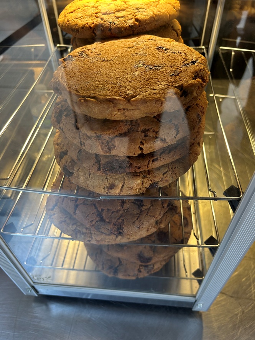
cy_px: 170
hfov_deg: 53.1
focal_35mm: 26
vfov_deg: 67.3
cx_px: 128
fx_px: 255
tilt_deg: -46.7
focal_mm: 5.7
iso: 125
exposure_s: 1/60
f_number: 1.5
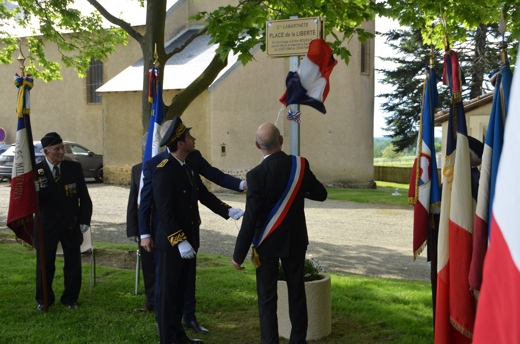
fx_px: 692
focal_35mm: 48
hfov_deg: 41.2
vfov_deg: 28.0
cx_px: 260
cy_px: 172
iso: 200
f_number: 7.1
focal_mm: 32
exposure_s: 1/200
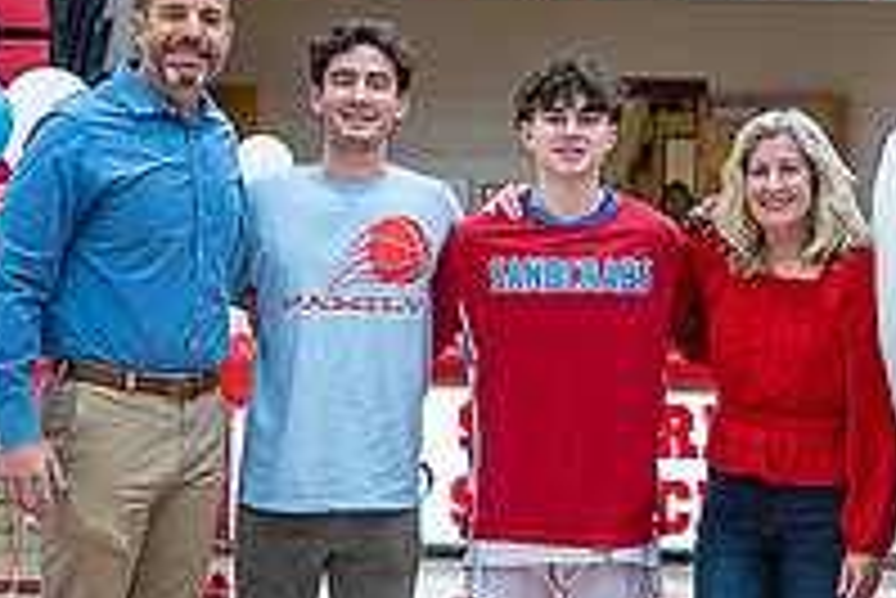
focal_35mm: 189
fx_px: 4707
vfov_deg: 7.3
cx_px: 554
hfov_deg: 10.9
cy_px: 292
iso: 2000
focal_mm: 65
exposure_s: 1/320
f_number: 4
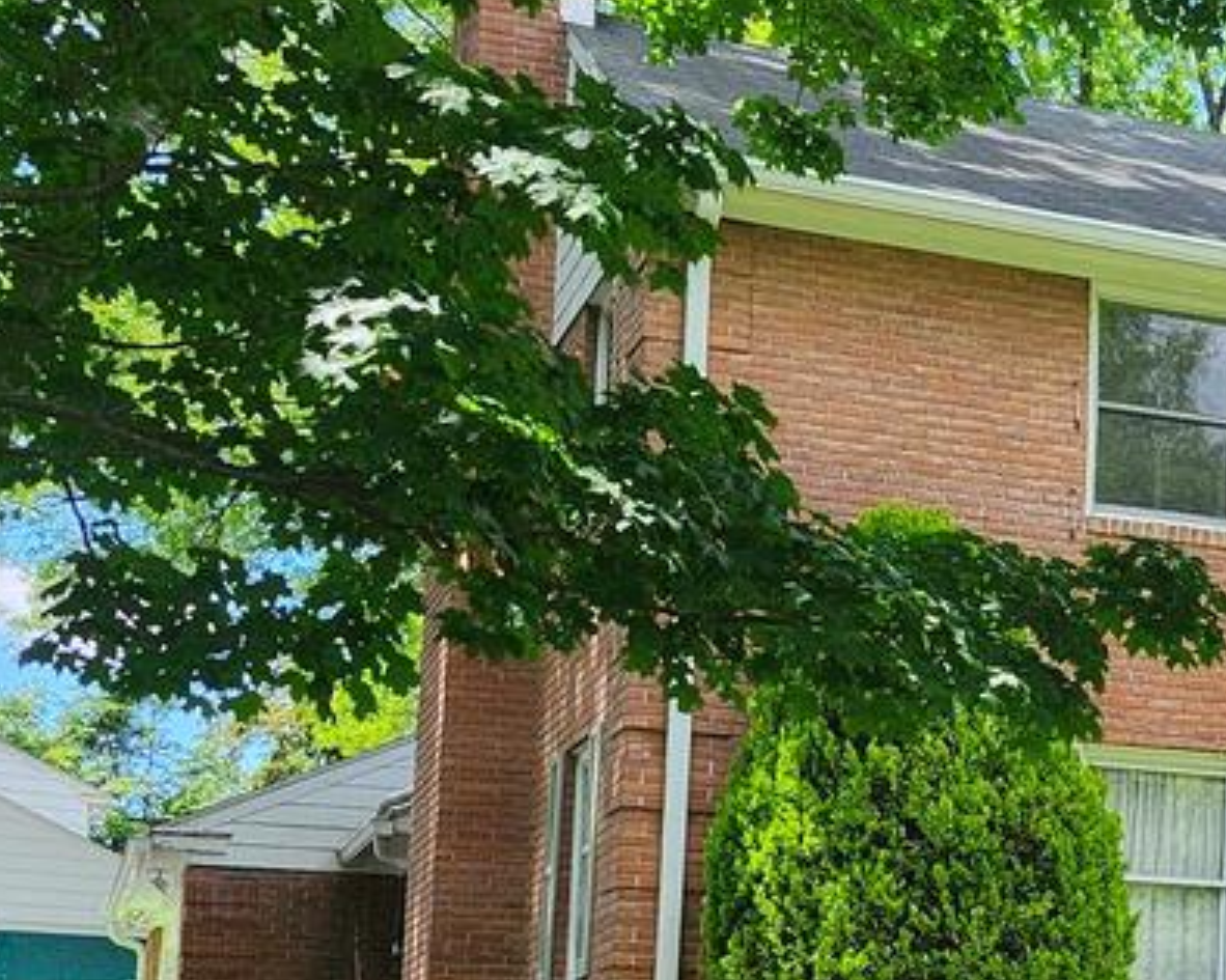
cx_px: 1674
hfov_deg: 20.8
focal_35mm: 82
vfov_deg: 18.5
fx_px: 2975
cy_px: 846
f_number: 1.8
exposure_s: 1/428
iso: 25
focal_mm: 5.54
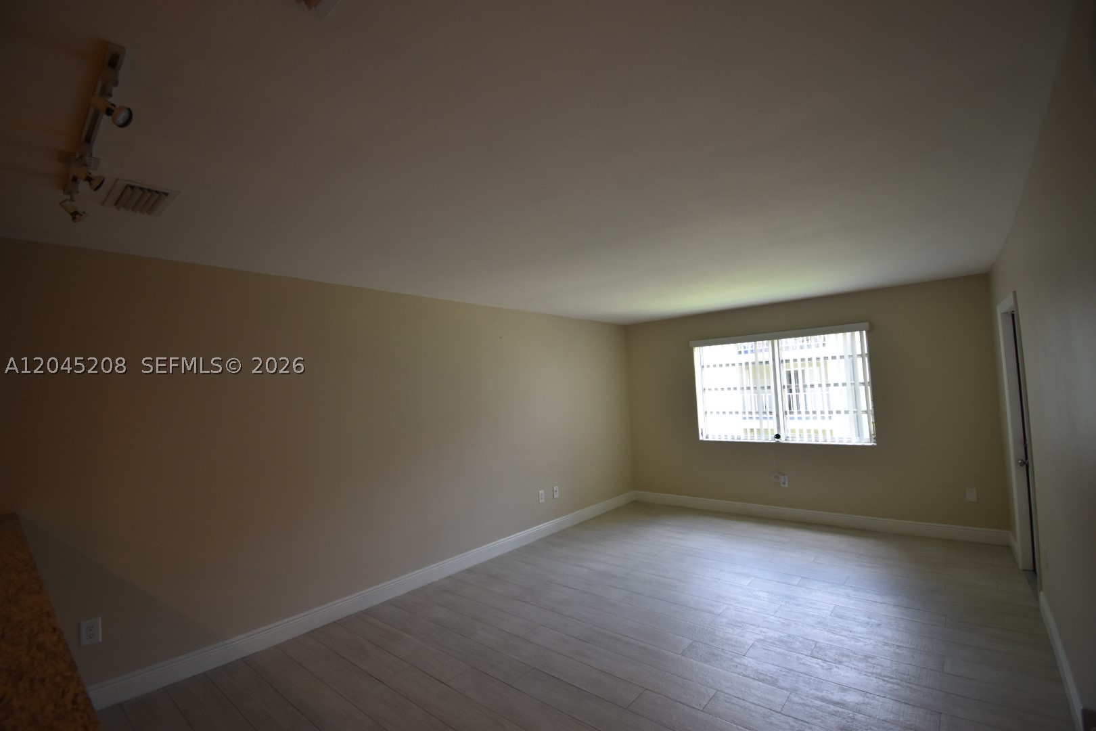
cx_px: 548
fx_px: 457
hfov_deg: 100.4
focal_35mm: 15
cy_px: 366
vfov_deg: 77.3
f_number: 4.5
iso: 500
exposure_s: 1/100
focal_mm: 10
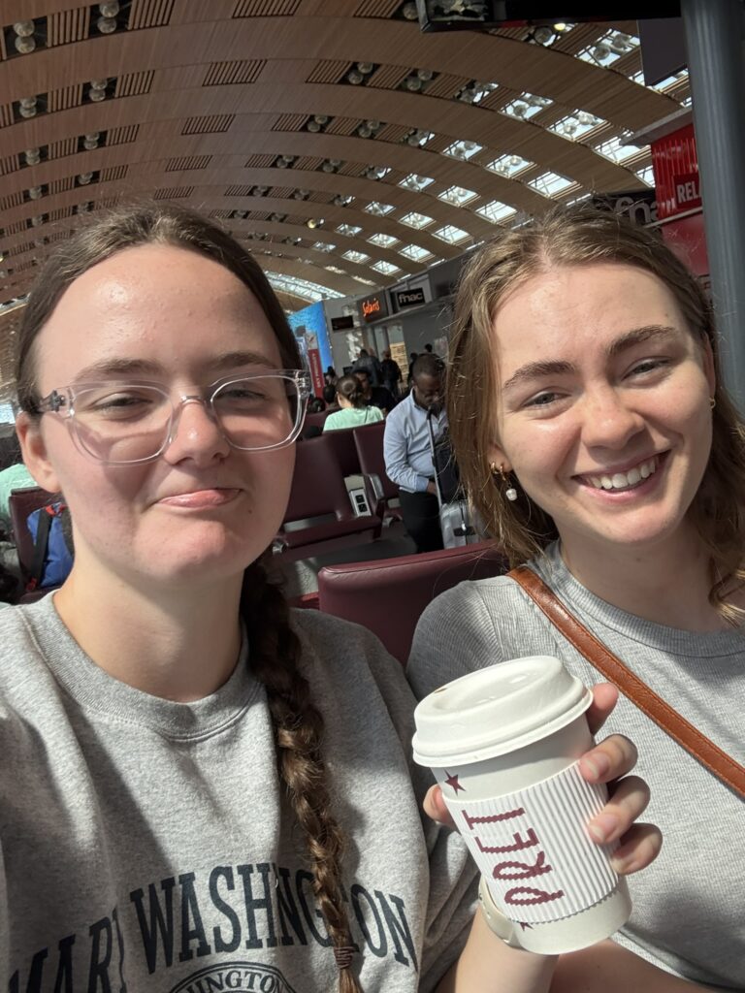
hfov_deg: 46.8
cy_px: 496
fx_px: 861
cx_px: 372
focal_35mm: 30
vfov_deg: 60.0
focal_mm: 2.69
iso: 25
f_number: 1.9
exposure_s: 1/169
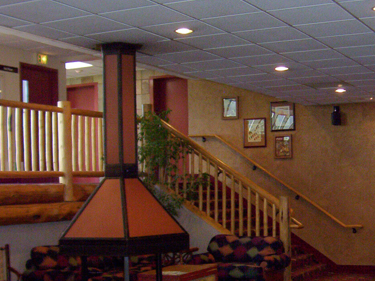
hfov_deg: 30.6
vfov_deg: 23.2
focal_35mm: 63
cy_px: 176
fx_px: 682
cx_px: 241
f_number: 2.76
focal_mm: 5.54
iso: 140
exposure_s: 1/30
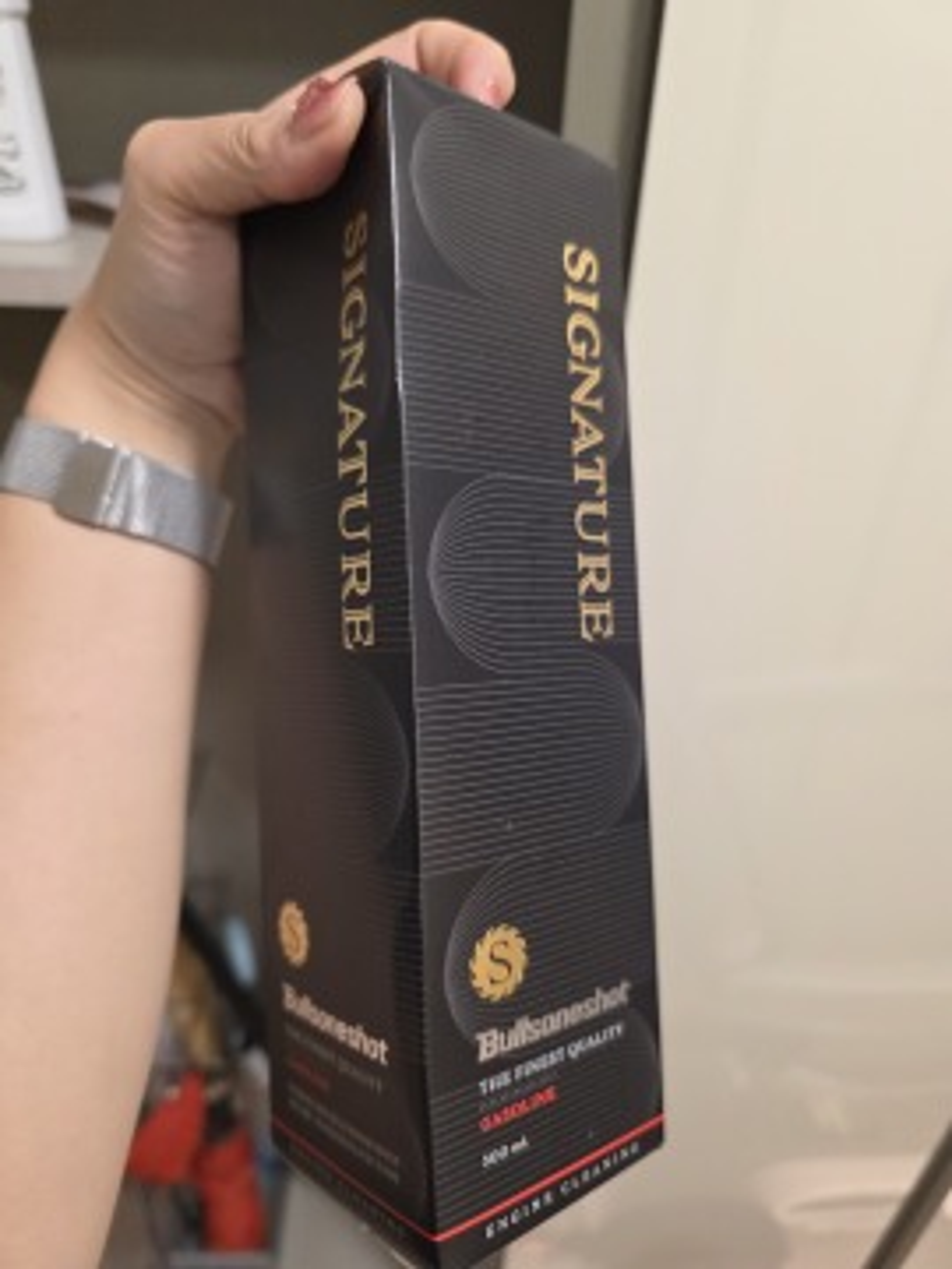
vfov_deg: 73.9
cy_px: 634
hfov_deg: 58.9
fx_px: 843
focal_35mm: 23
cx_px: 476
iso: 400
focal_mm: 6.3
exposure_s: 1/120
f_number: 1.7
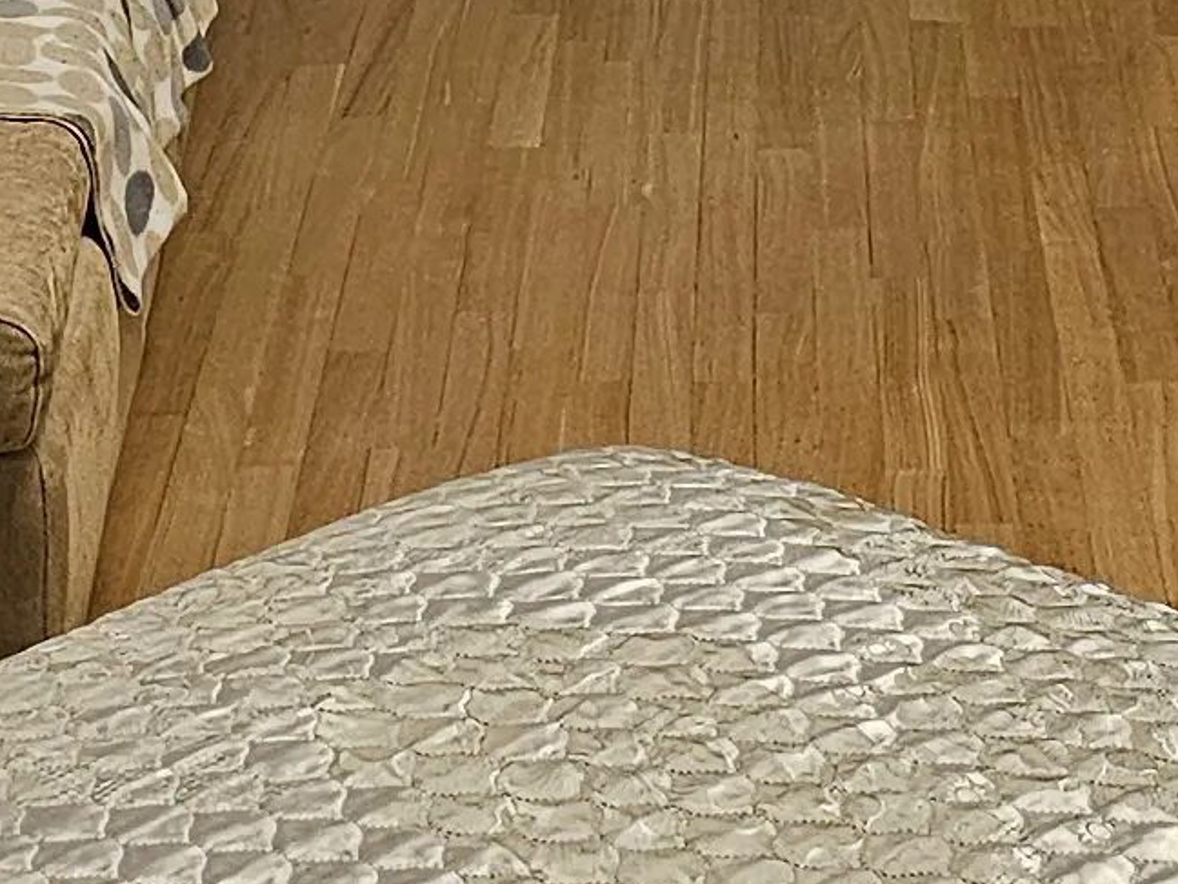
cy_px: -1210
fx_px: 4832
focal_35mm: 142
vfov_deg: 9.4
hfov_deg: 13.8
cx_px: 969
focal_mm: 6.3
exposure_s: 1/100
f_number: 1.7
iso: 640
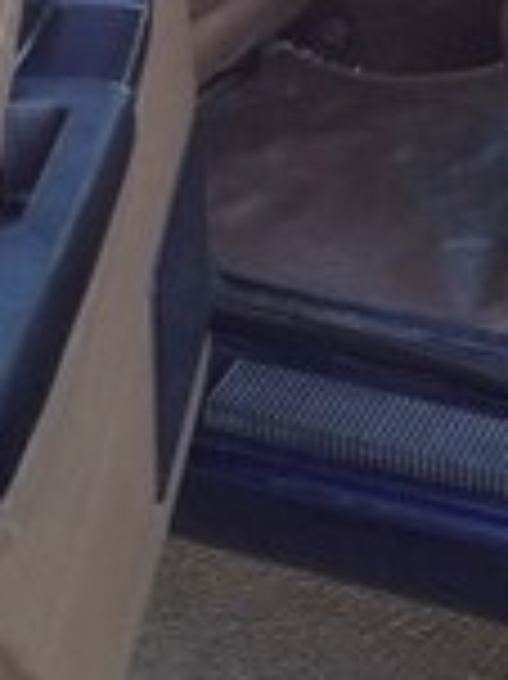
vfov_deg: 16.6
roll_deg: +1.2
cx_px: 512
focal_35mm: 115
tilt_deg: -25.1
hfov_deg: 12.7
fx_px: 2253
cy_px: -72
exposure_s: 1/120
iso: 80
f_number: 2.4
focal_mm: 4.28
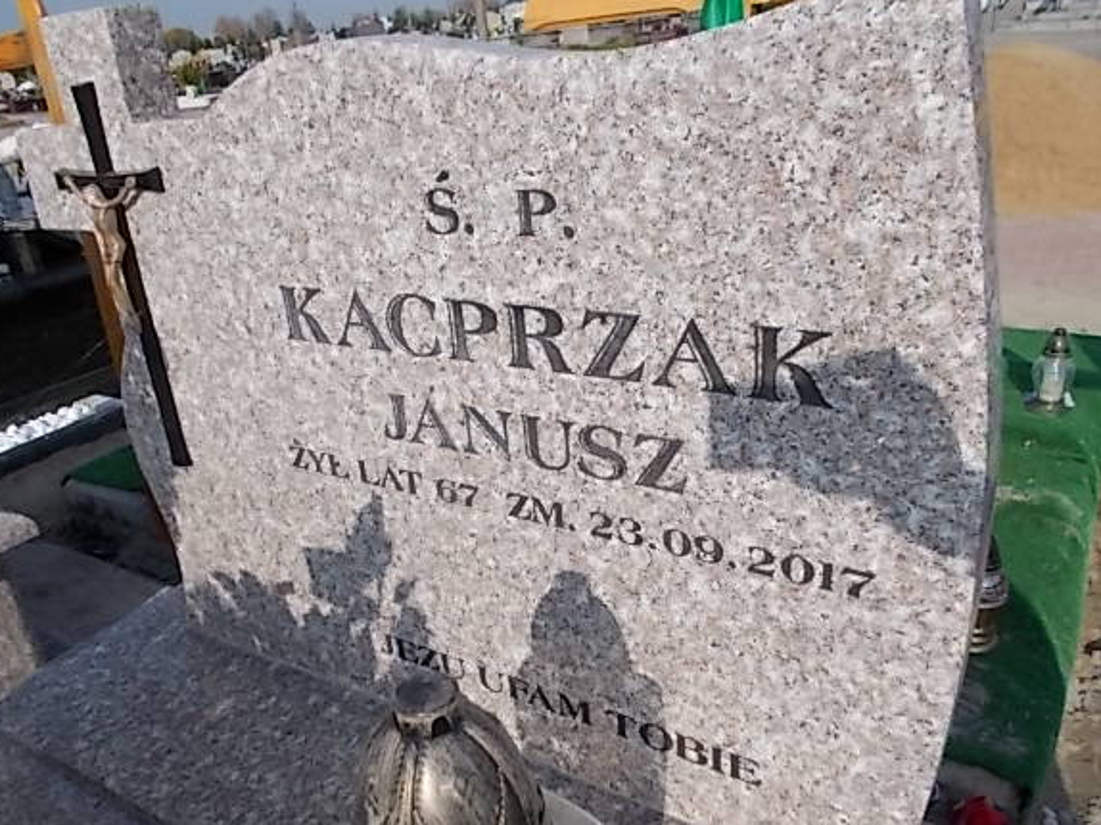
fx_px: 922
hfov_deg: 61.6
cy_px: 443
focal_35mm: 29
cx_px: 524
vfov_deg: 48.2
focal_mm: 4.6
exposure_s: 1/250
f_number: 8
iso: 80
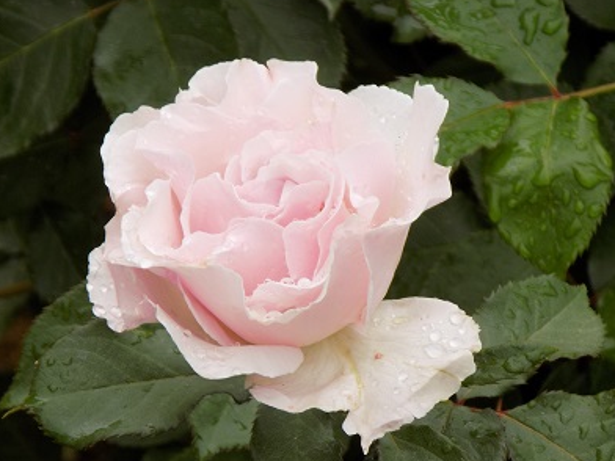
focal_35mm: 548
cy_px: 224
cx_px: 295
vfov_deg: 2.7
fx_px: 9736
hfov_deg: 3.6
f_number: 5.9
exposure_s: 1/60
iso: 80
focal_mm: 79.5
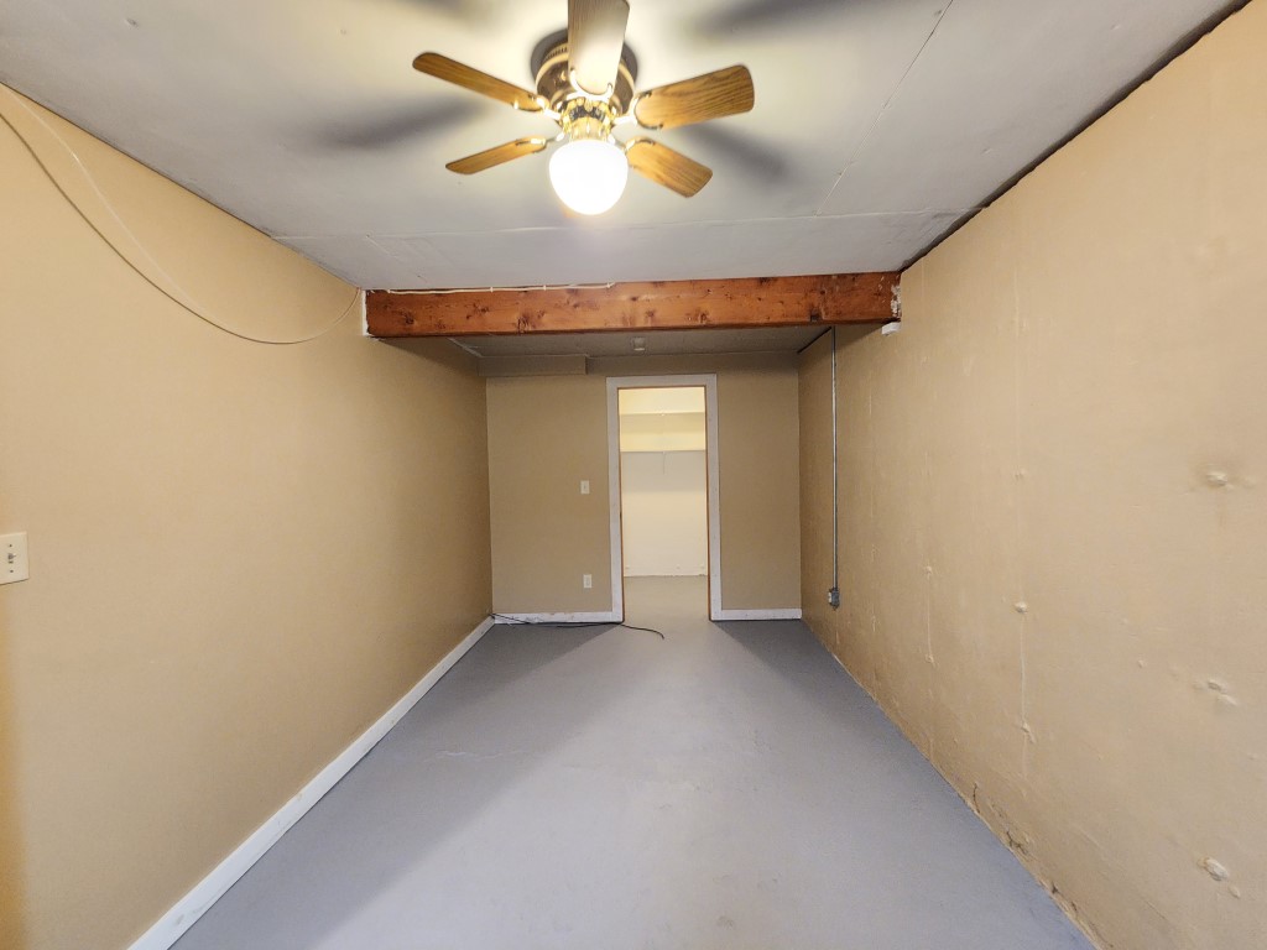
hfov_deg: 106.2
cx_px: 634
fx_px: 476
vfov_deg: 89.9
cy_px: 475
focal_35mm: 13
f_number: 2.2
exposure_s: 1/24
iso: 640
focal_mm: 2.2
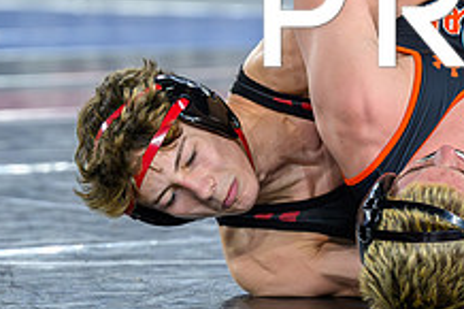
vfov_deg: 4.2
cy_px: 153
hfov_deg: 6.3
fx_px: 4224
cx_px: 449
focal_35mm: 328
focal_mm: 89
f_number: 2.8
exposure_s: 1/800
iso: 2500
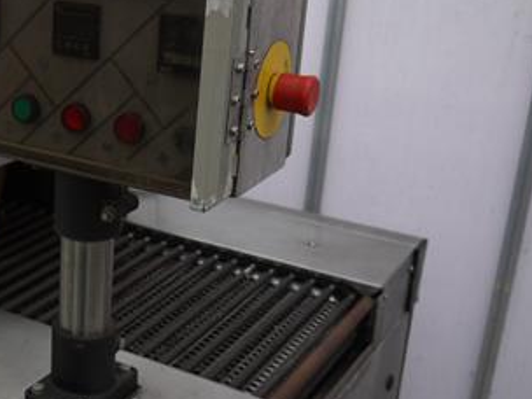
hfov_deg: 30.9
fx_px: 907
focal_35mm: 59
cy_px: 186
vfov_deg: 24.8
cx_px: 35
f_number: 3.5
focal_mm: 14
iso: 100
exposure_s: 1/100
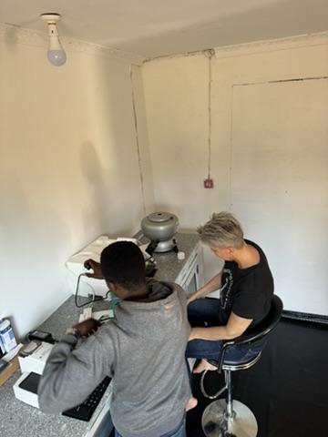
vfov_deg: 71.6
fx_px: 303
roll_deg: +6.6
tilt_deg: -20.3
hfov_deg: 56.8
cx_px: 164
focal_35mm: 24
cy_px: 218
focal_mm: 6.76
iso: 200
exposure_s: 1/69
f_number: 1.78
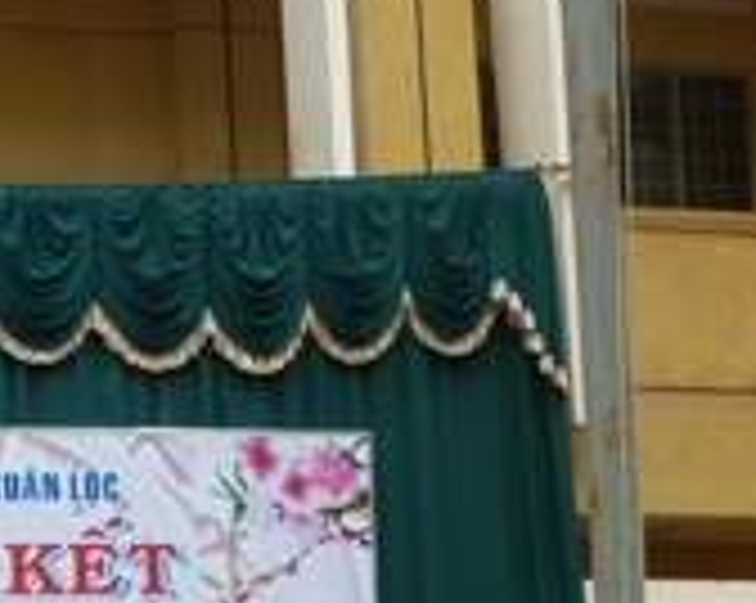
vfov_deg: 11.2
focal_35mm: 134
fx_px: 2995
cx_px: -436
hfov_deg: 13.4
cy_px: 760
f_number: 2.9
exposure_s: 1/400
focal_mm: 5.9
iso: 80
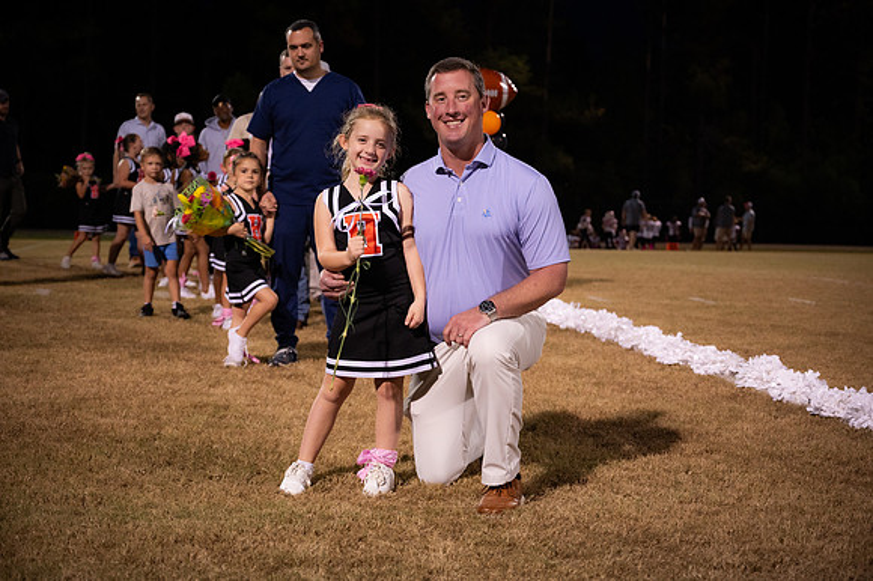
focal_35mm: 58
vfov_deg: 23.4
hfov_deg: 34.5
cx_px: 436
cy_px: 290
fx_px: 1406
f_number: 4
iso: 3200
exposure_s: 1/250
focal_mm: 58
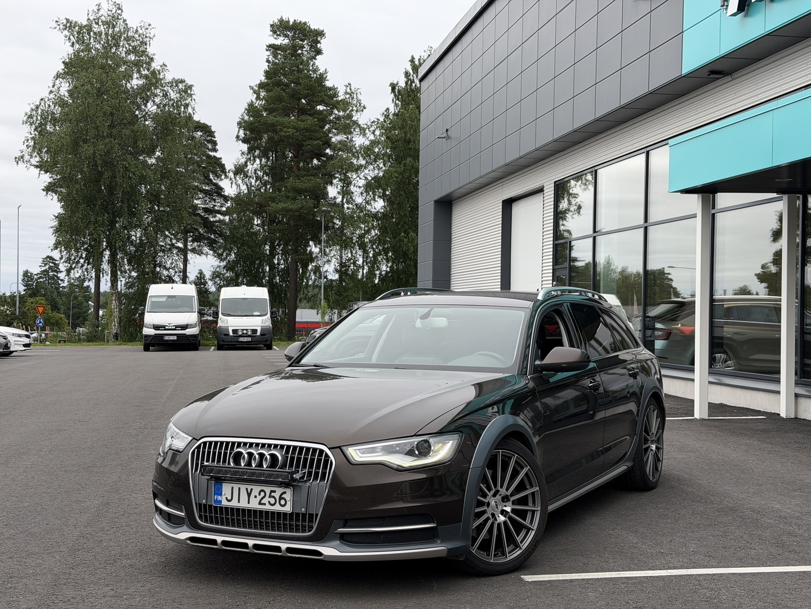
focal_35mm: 48
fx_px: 1125
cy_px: 304
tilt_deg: +0.3
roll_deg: -1.3
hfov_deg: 39.7
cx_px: 406
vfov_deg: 30.3
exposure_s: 1/802
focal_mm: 6.76
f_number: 1.78
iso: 64
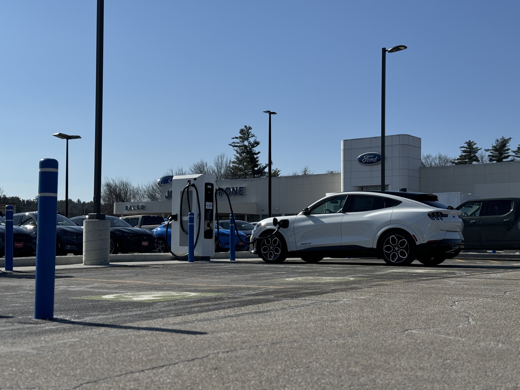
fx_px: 721
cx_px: 260
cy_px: 195
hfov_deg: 39.7
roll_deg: -0.6
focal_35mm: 48
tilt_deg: +3.5
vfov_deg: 30.3
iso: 64
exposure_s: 1/7937
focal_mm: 6.86
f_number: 1.78
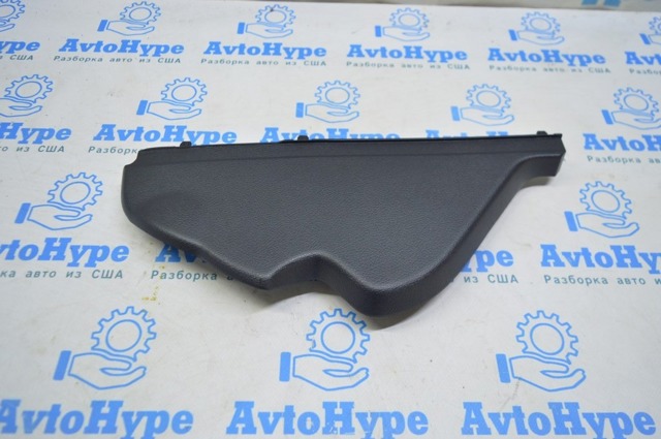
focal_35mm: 27
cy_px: 220
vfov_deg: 47.8
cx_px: 330
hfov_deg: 67.4
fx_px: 495
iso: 400
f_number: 3.5
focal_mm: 18
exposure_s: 1/50
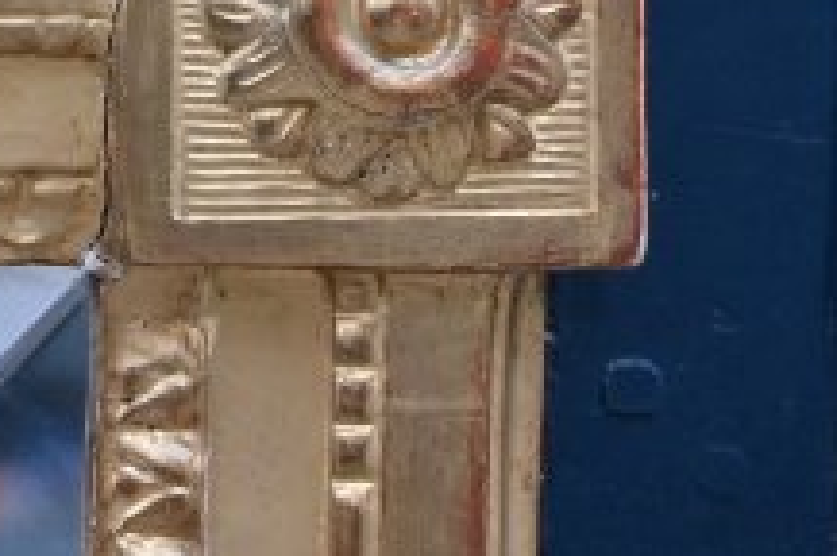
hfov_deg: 3.8
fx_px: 12351
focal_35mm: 532
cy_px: -969
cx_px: -1261
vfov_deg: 2.6
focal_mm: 64
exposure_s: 1/100
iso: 640
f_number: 5
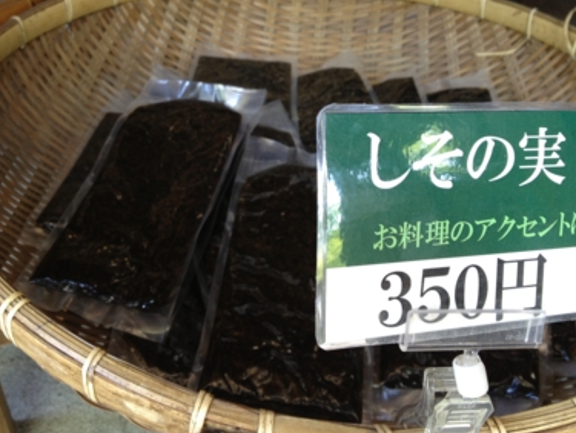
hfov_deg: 44.7
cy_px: 183
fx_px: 700
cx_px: 272
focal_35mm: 42
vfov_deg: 34.3
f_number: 2.4
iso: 64
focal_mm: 4.28
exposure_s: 1/30
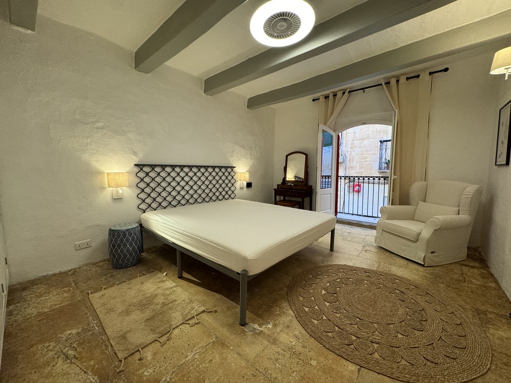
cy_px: 192
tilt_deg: -5.4
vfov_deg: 85.7
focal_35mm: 14
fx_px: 207
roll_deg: -0.2
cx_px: 256
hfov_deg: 102.1
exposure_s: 1/100
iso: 160
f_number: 2.2
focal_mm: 2.22
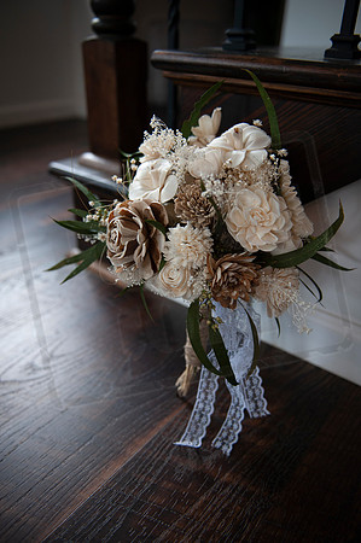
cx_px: 180
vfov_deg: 63.7
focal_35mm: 29
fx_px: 437
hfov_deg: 44.9
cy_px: 272
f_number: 2.8
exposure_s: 1/400
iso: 400
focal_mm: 29
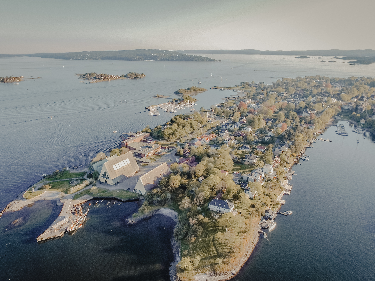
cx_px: 184
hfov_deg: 76.4
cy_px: 151
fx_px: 238
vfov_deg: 61.0
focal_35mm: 22
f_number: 2.8
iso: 100
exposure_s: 1/430
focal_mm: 3.61
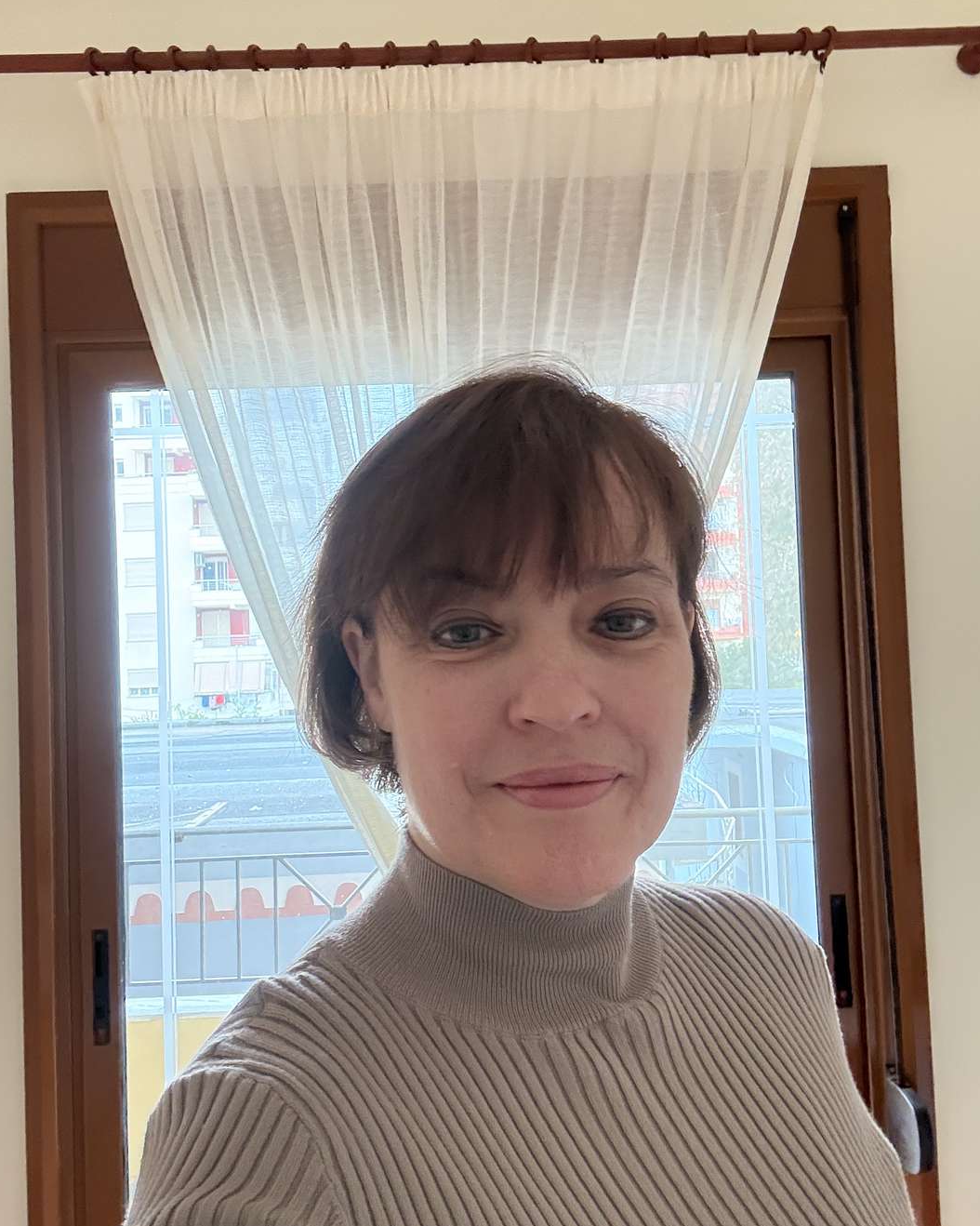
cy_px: 600
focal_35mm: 32
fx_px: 1160
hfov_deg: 45.8
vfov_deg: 55.7
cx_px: 491
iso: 200
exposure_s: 1/33
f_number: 1.9
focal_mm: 2.69
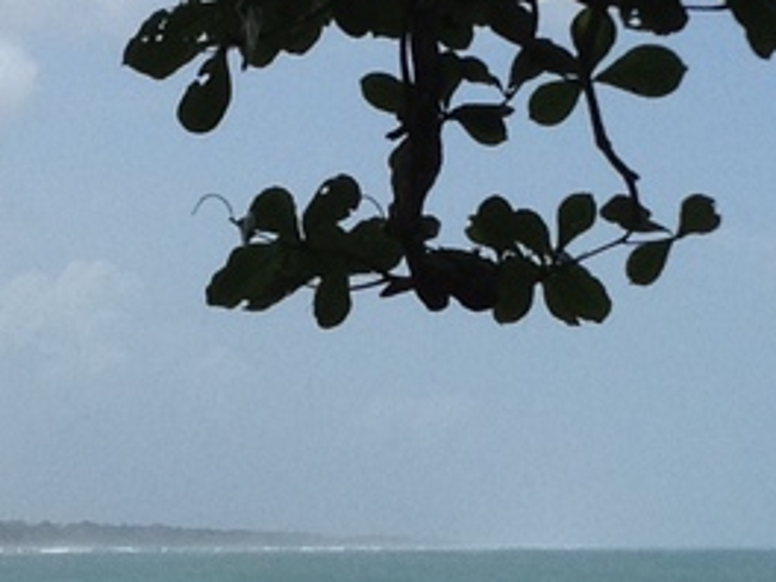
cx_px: 191
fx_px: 4752
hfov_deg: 9.3
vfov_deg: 7.0
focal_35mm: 212
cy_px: 544
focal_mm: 4.28
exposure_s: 1/2632
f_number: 2.4
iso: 50
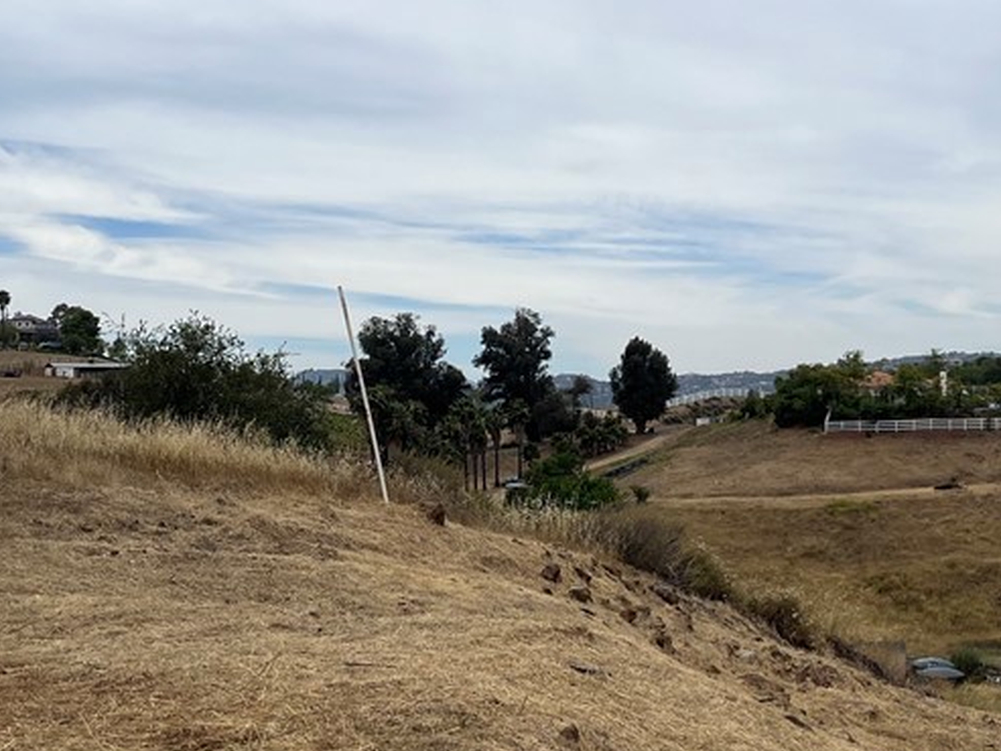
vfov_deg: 27.0
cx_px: 418
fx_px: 1562
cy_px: 422
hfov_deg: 35.5
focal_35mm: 54
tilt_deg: +0.6
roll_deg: +1.6
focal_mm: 5.1
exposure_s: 1/8403
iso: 50
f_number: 1.6
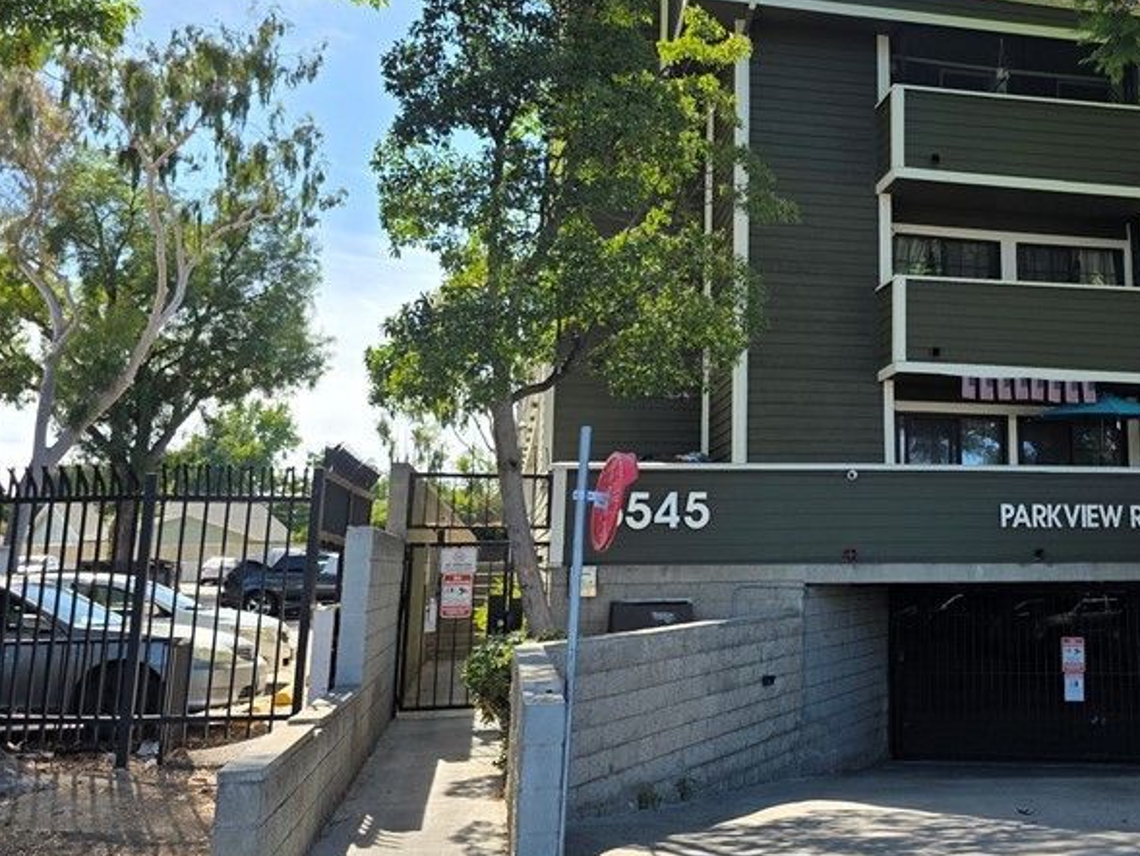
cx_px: 904
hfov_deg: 44.6
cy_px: 287
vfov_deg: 35.6
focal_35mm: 40
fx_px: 1318
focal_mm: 6.3
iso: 80
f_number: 1.7
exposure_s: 1/3067
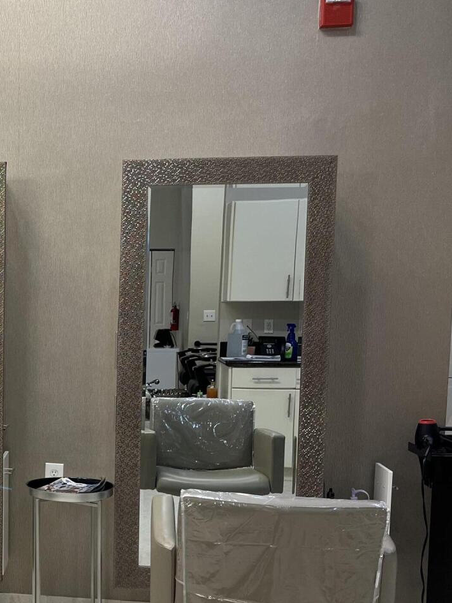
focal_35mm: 55
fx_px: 957
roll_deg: +0.0
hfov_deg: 25.0
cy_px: 390
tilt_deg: -5.0
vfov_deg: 34.7
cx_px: -24
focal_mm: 5.1
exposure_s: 1/60
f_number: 1.6
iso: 64
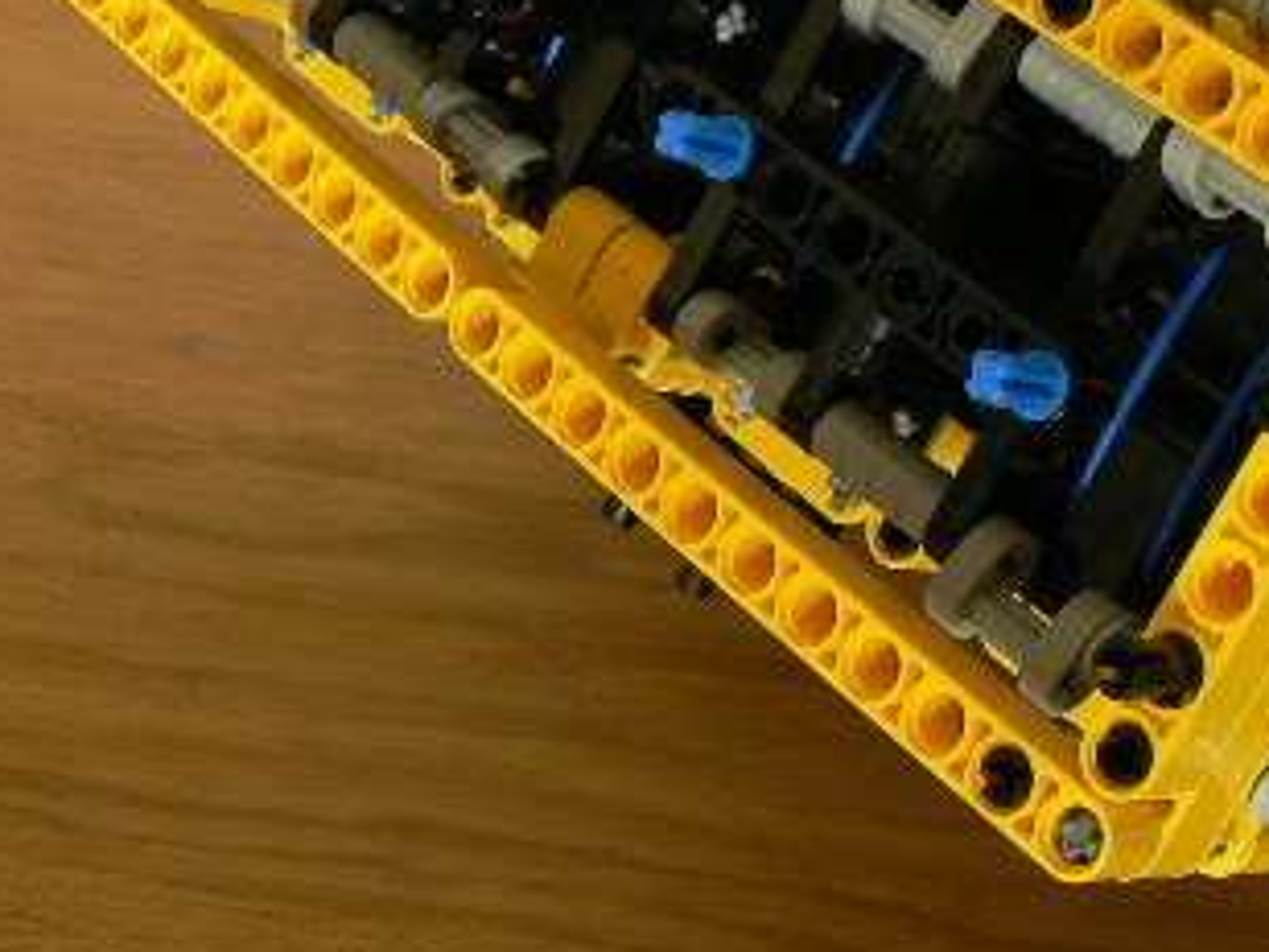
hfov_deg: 24.7
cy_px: 49
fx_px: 2823
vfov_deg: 18.7
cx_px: 1096
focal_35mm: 77
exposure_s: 1/2
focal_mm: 6
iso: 100
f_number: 4
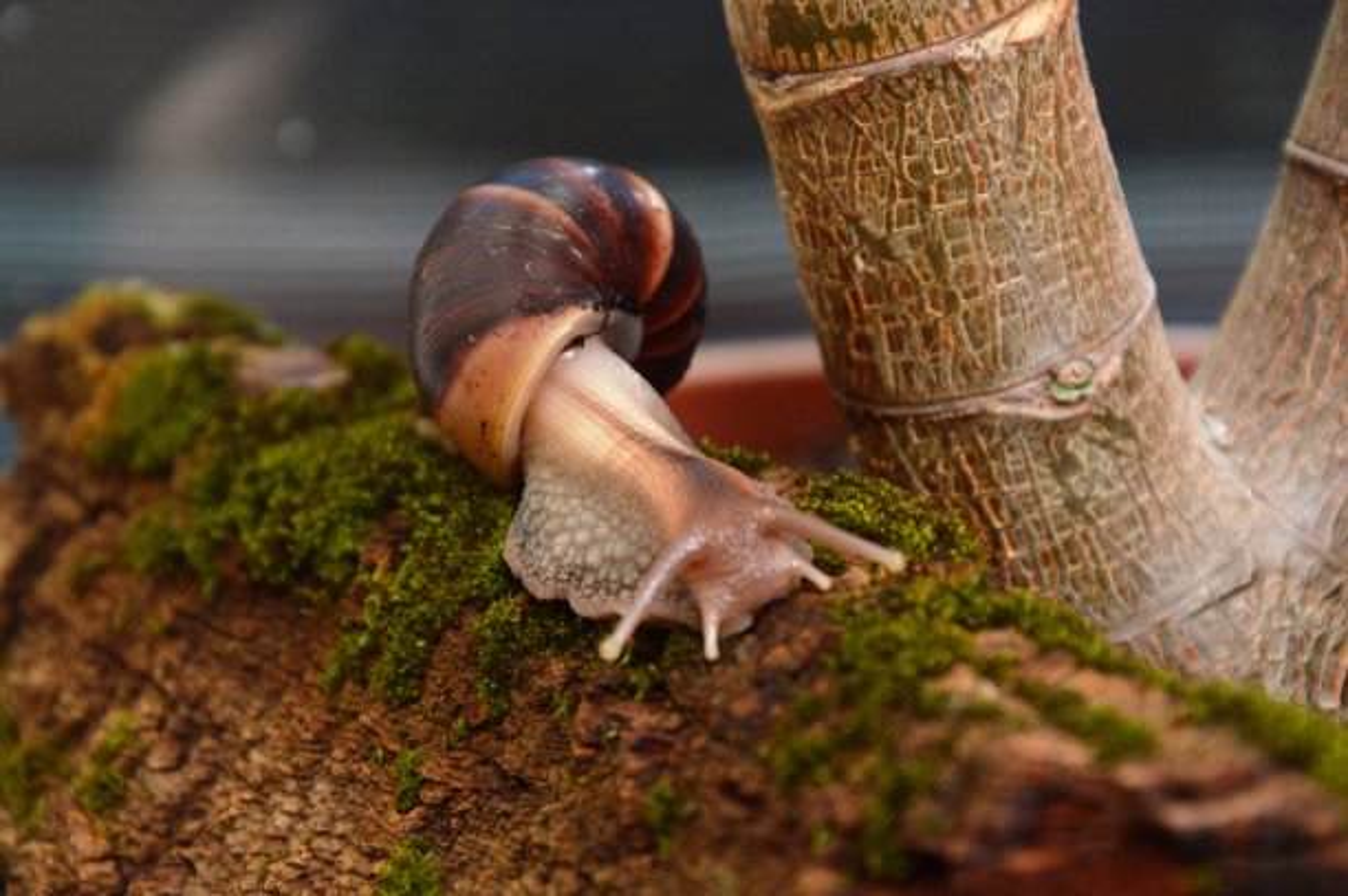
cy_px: 448
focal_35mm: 158
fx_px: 5893
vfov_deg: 8.7
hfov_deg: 13.1
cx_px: 674
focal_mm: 105
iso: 800
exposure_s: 1/60
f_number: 8
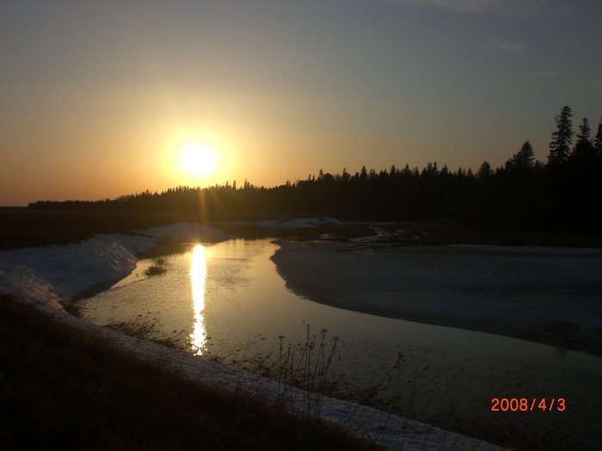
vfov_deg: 37.7
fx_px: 661
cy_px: 226
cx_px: 301
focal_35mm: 38
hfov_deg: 49.0
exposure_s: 1/1600
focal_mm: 6.3
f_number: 4.4
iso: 50
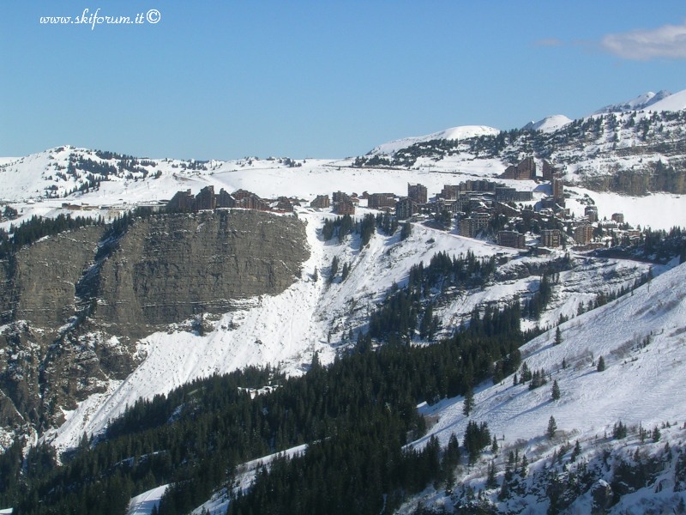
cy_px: 258
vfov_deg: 17.2
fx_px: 1704
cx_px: 343
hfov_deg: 22.8
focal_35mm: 86
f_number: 7.1
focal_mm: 13
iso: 50
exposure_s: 1/473
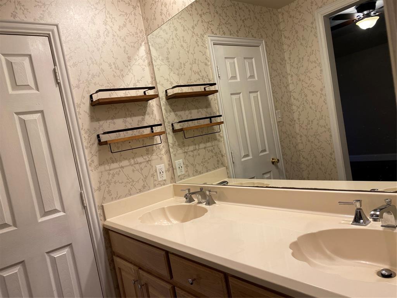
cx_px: 198
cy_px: 149
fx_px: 298
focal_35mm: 26
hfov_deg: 67.3
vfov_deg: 53.1
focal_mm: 4.25
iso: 80
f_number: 1.8
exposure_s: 1/60
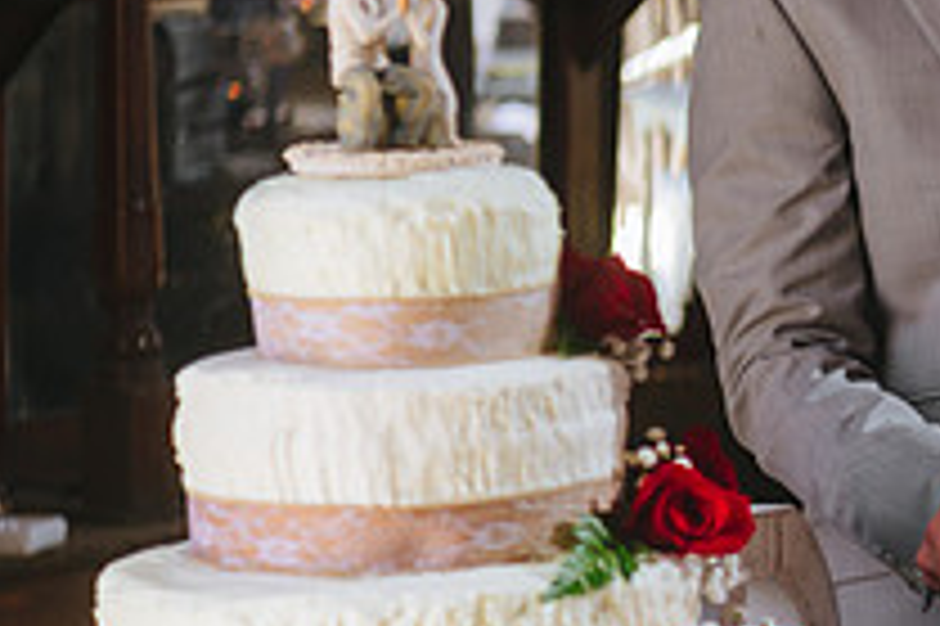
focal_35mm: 172
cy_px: 331
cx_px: 1214
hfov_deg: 11.6
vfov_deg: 8.0
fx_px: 4487
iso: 160
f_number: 2.8
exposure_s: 1/160
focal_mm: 62
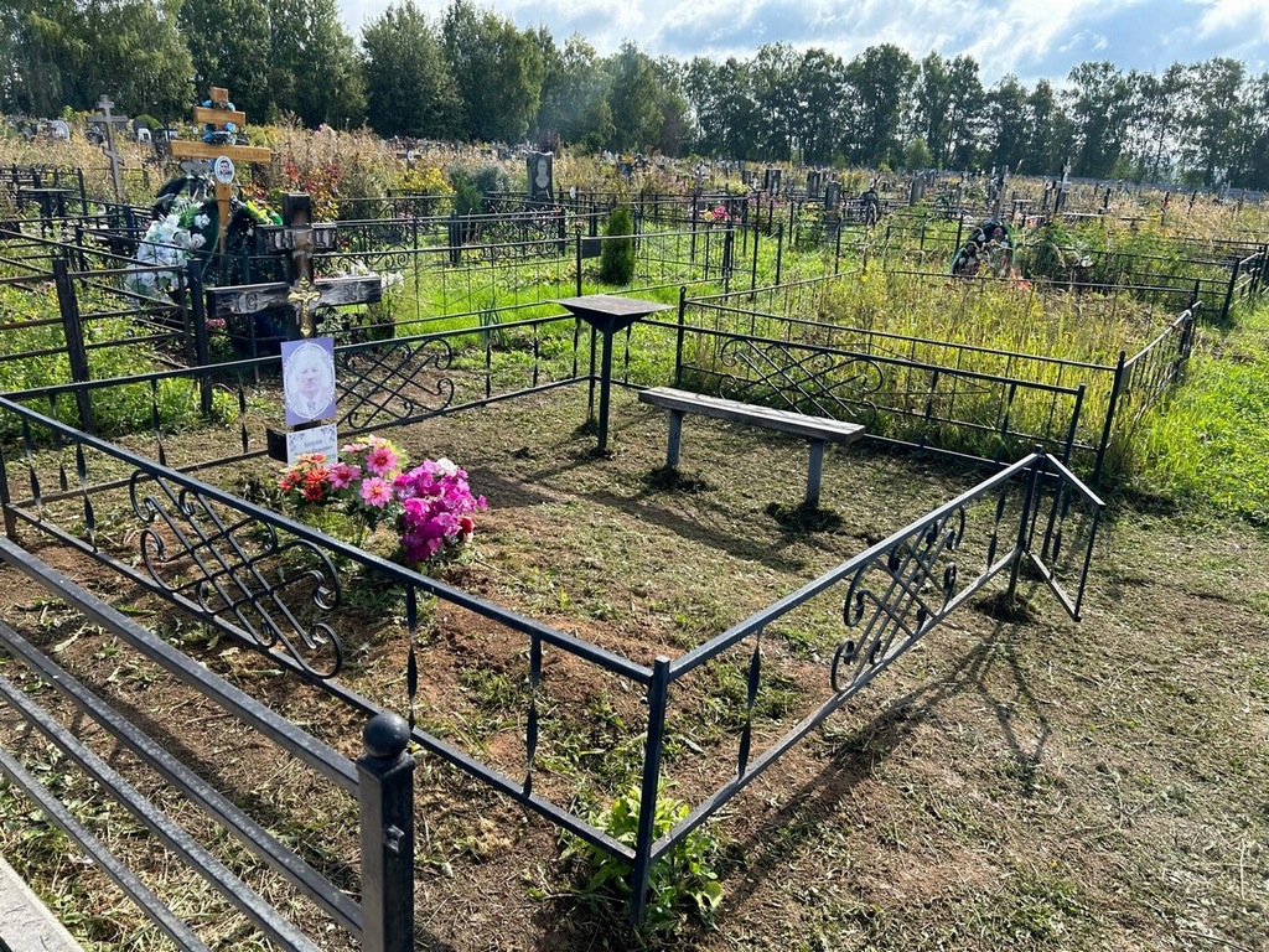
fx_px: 953
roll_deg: +2.0
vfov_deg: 53.1
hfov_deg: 67.3
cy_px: 476
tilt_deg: -20.4
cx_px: 634
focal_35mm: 26
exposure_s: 1/1669
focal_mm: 5.7
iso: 50
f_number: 1.5
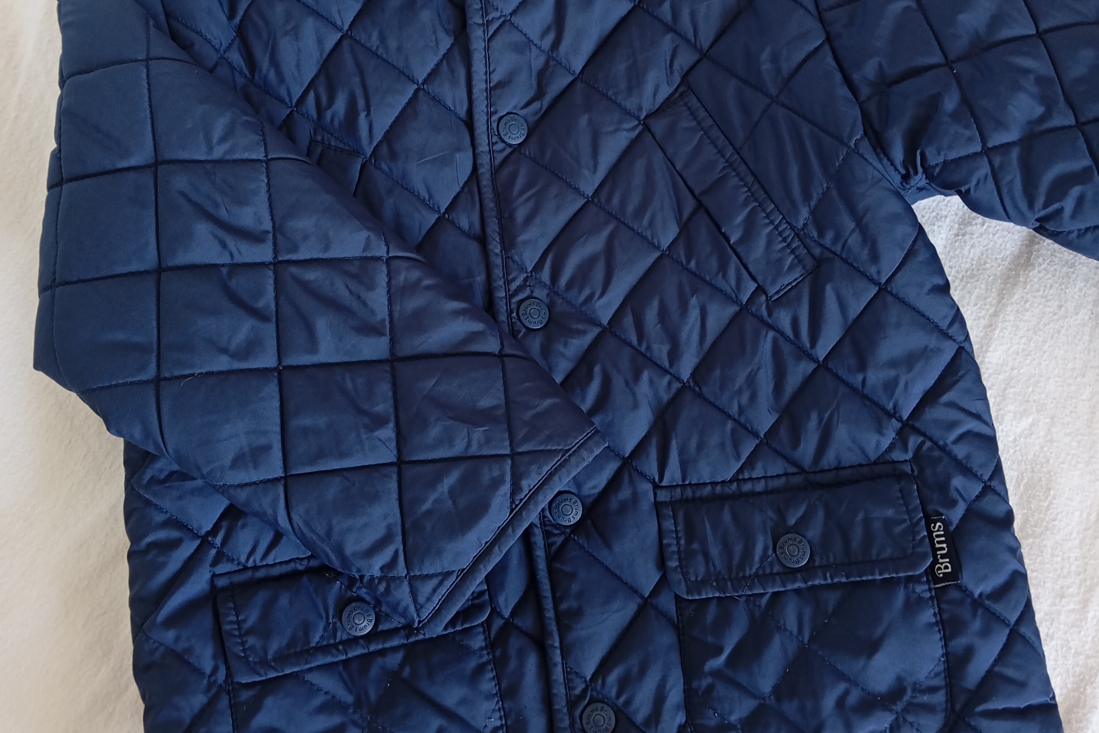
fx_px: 1190
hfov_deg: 49.6
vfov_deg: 34.1
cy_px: 279
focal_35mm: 39
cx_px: 548
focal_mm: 4.22
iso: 710
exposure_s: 1/33.3
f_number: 1.8
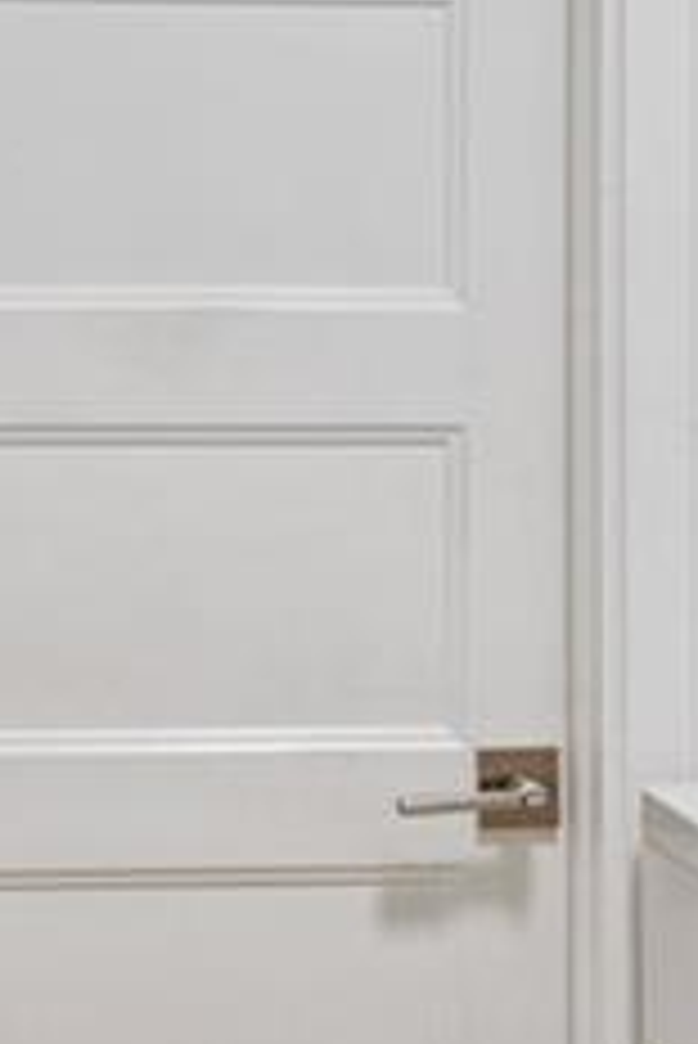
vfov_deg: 19.2
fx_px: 3078
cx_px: 203
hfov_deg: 12.9
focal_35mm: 106
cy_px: 308
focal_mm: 24
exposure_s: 1/8
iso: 250
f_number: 8
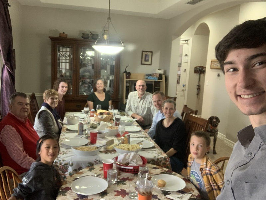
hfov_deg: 56.8
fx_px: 246
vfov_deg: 44.2
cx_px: 133
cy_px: 100
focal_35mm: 32
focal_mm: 2.87
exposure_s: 1/40
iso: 320
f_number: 2.2
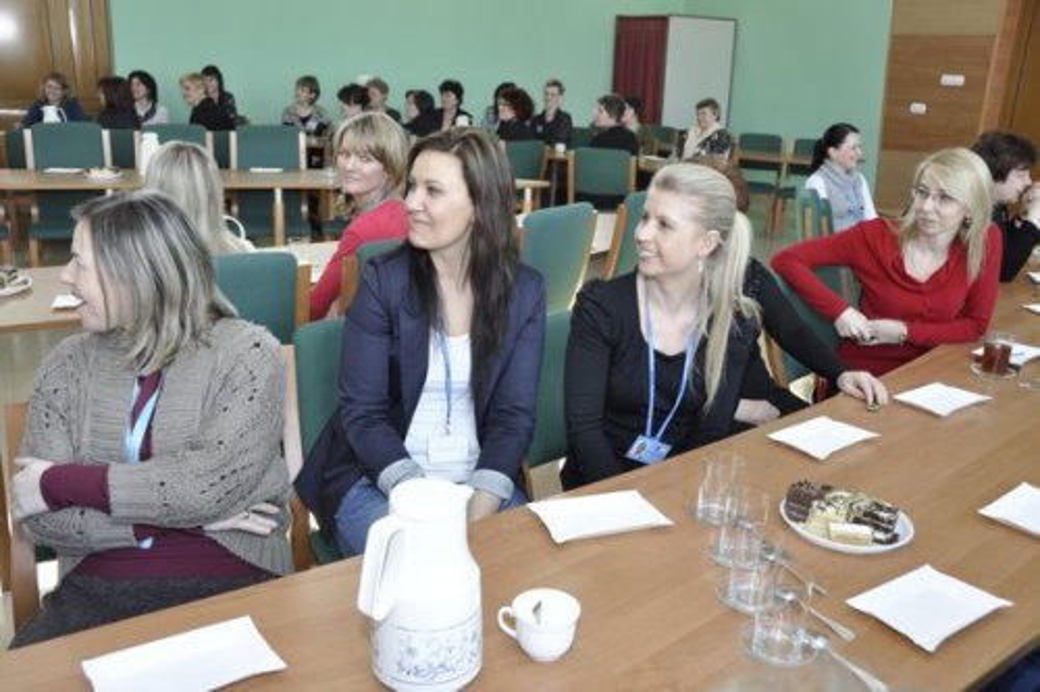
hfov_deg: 57.2
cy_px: 346
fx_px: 953
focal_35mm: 33
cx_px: 520
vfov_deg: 39.9
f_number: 5
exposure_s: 1/60
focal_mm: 22
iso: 360
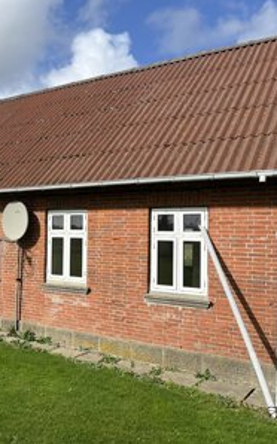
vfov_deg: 52.8
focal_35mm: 37
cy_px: 222
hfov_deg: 31.6
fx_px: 447
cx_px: -6
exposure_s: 1/4484
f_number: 1.6
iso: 50
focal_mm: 5.1
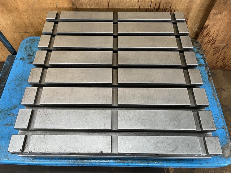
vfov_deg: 53.1
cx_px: 116
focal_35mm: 26
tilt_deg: -60.6
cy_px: 86
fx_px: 174
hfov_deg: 67.3
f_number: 1.6
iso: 125
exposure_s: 1/71
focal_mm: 5.1
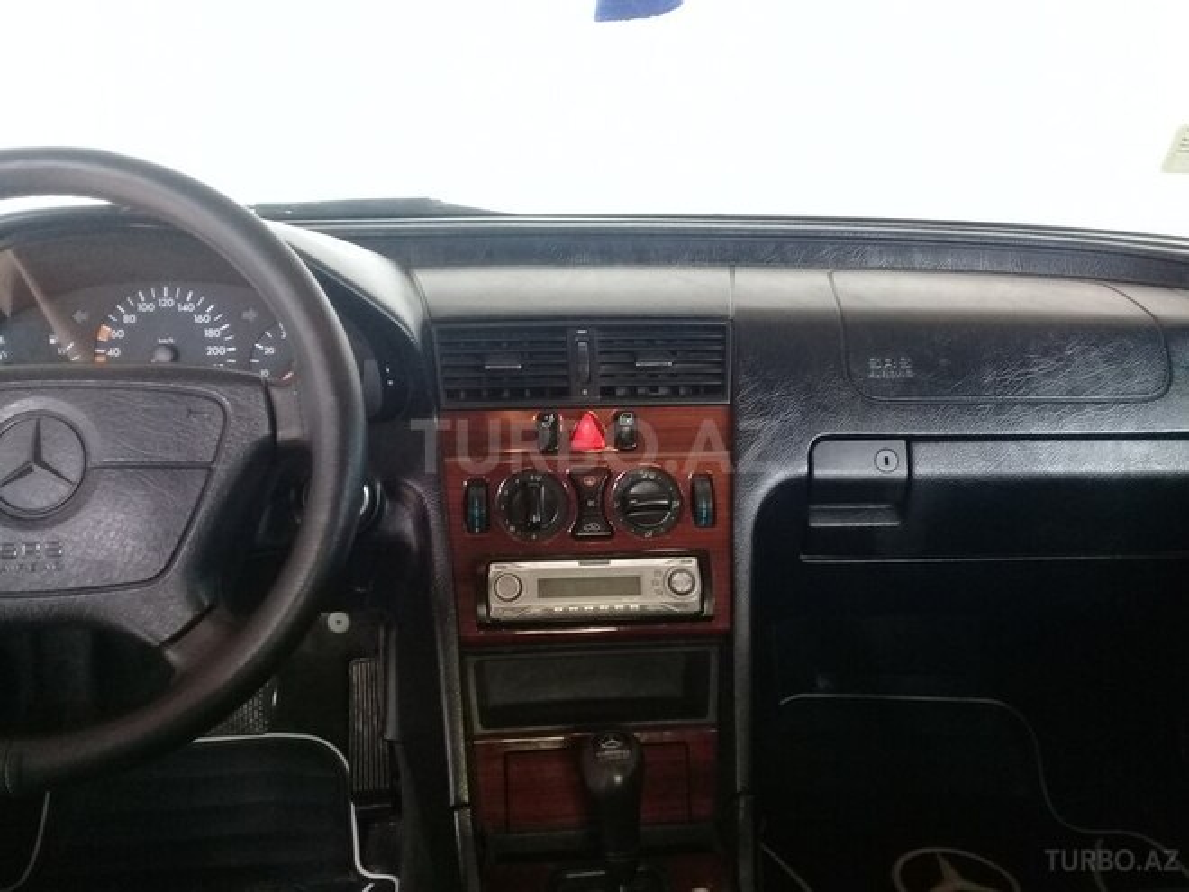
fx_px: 1065
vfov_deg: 45.4
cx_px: 594
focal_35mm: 31
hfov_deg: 58.4
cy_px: 446
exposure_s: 1/40
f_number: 2.2
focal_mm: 3.3
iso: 160
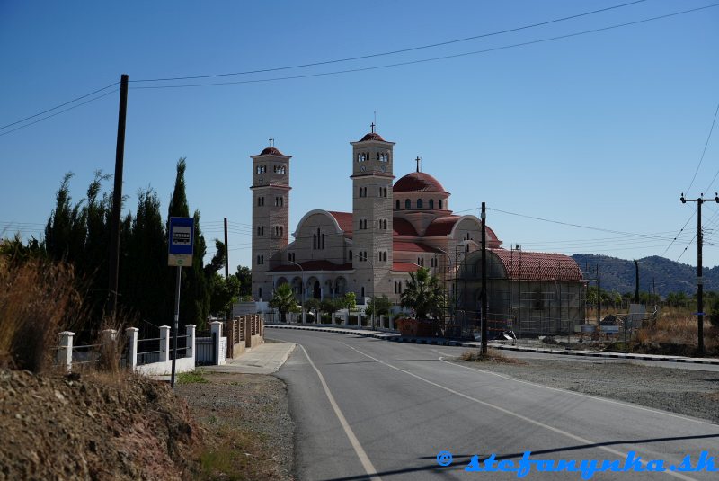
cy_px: 240
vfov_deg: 26.5
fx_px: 1019
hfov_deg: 38.8
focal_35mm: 51
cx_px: 360
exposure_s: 1/1000
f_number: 4
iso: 100
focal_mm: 51
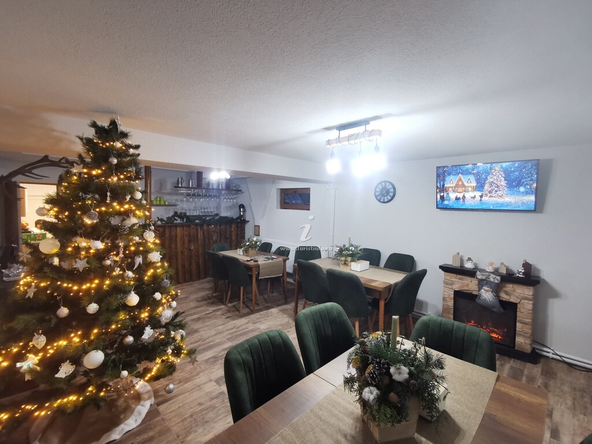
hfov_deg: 94.5
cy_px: 222
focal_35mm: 16
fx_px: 274
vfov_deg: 78.1
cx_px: 296
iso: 400
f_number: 2.2
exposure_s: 1/33.3
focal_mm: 2.35
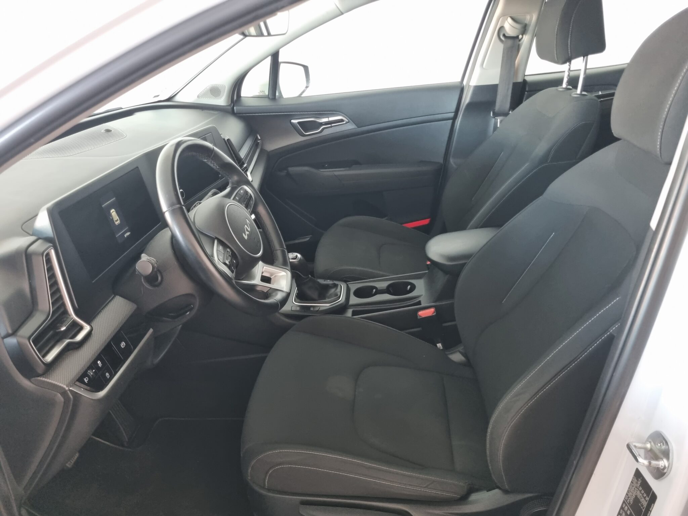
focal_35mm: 26
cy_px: 258
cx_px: 344
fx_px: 517
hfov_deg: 67.3
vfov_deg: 53.1
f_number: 1.8
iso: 500
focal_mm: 5.4
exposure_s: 1/50
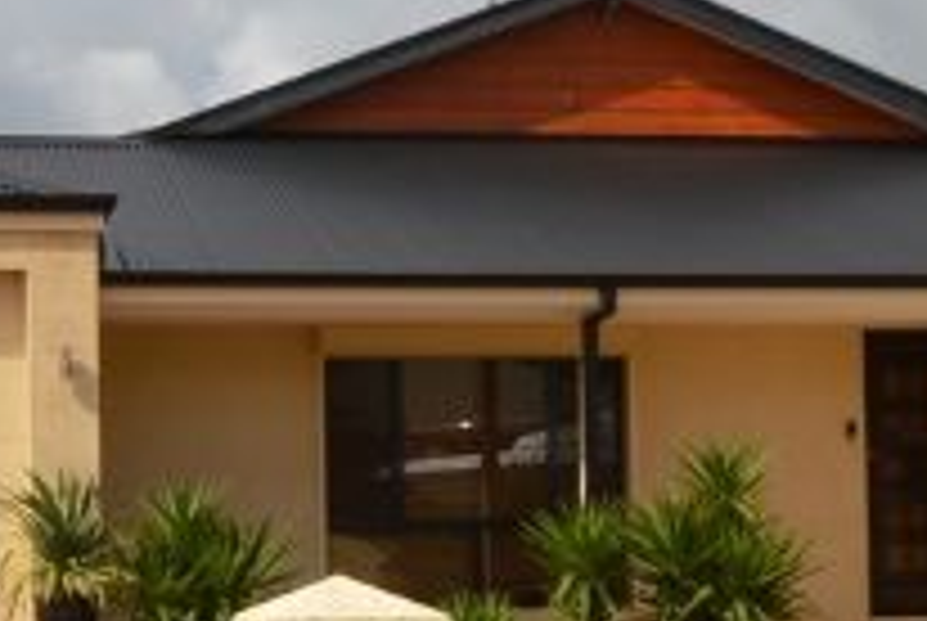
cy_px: 342
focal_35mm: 64
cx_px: 261
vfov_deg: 21.3
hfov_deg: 31.0
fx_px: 1649
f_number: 10
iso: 100
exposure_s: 1/400
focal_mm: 11
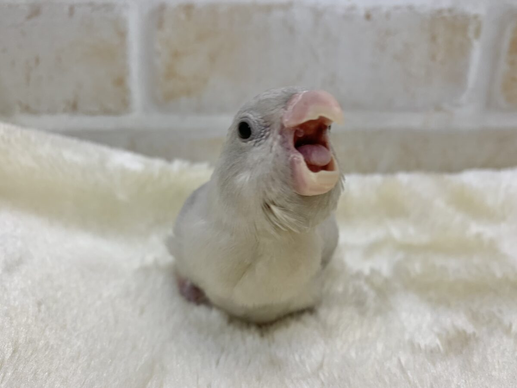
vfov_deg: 53.1
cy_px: 194
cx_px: 258
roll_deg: -1.2
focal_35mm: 26
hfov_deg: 67.3
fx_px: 388
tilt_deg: -18.0
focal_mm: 4.25
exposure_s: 1/100
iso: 80
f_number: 1.8
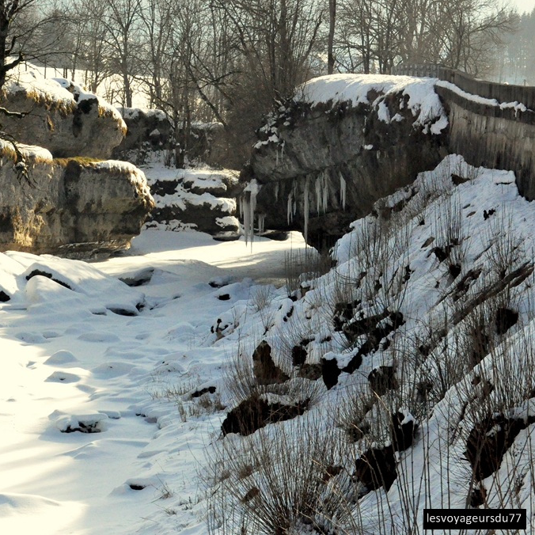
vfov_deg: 12.9
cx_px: 135
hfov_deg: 12.9
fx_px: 2361
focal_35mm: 135
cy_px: 267
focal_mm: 70
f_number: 14
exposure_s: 1/3200
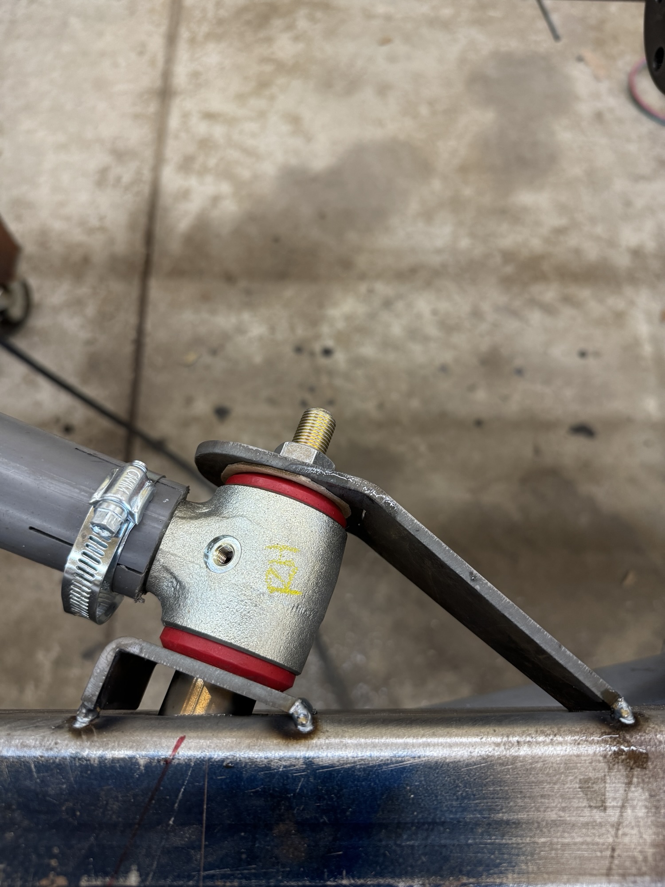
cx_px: 332
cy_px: 444
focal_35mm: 24
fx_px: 615
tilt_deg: -68.4
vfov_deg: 71.6
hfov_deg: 56.8
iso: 250
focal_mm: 6.76
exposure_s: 1/60
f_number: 1.78
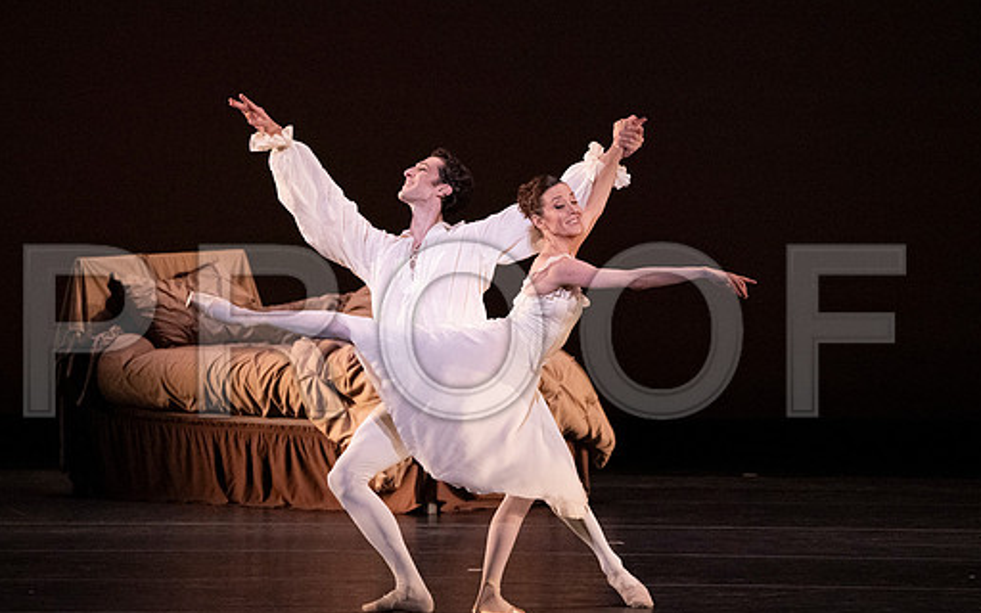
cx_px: 446
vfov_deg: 3.3
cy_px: 336
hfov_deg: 5.2
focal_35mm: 402
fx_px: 10748
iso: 20000
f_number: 5.6
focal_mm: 348
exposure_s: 1/400
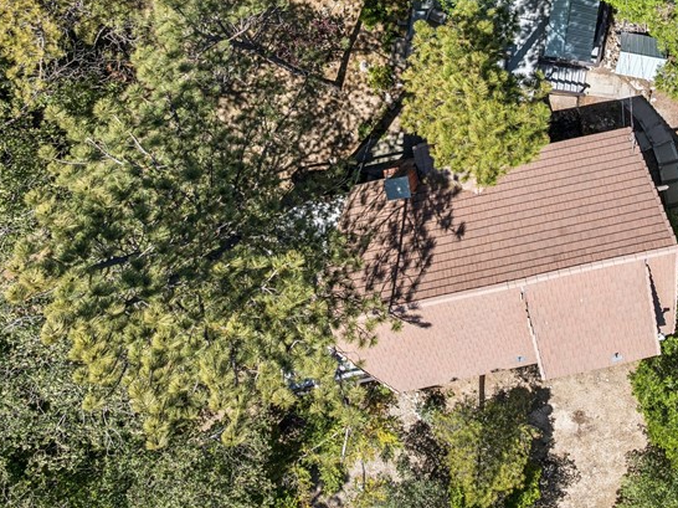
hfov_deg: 41.0
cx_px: 497
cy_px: 89
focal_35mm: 45
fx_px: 881
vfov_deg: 31.2
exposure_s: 1/120
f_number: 2.8
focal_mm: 12.3
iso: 100
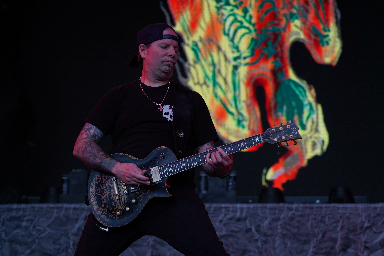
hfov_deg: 19.5
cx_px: 192
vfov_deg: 13.0
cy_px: 128
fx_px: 1120
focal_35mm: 105
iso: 100
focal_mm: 105
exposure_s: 1/200
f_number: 4.5
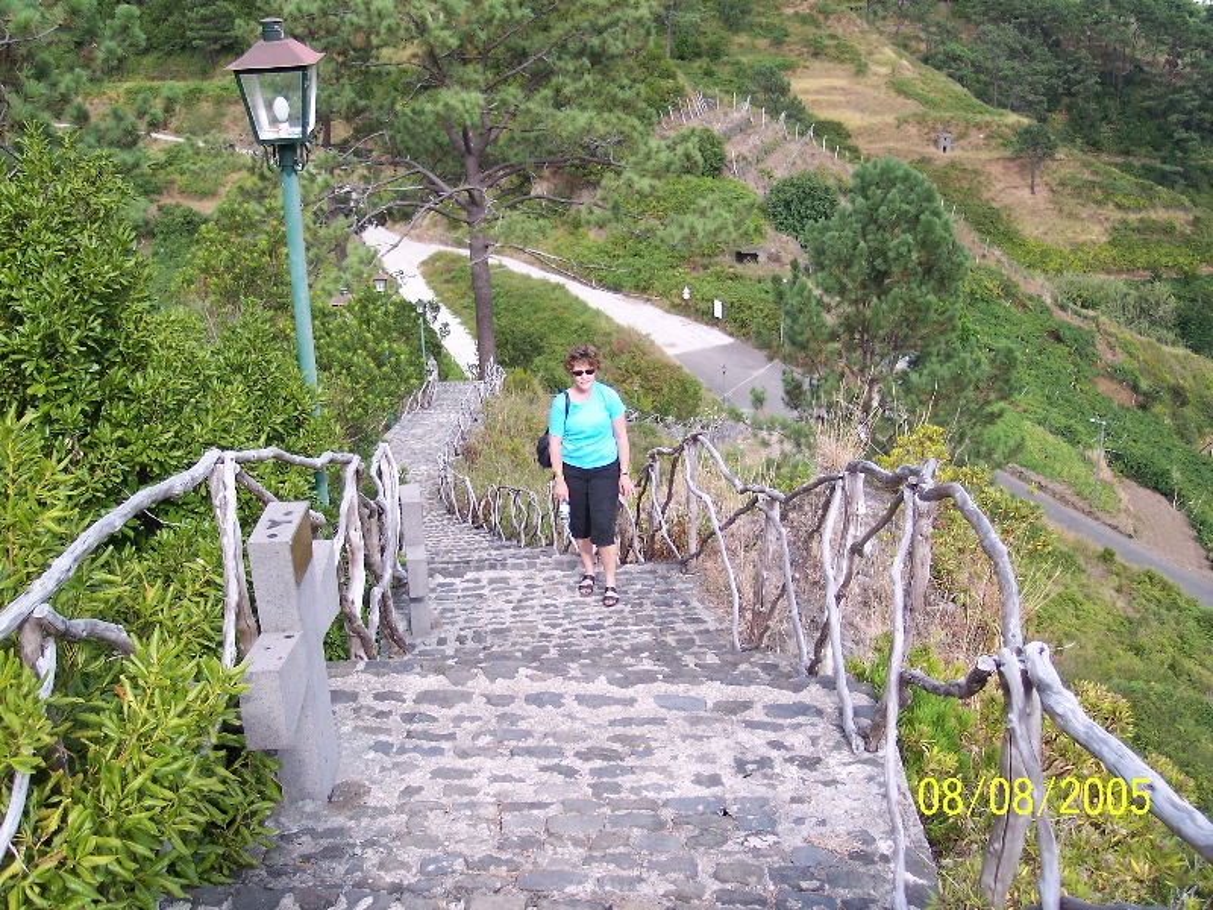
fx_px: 1332
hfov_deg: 49.0
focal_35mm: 38
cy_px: 455
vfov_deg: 37.7
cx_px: 606
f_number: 2.8
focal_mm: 8
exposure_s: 1/500
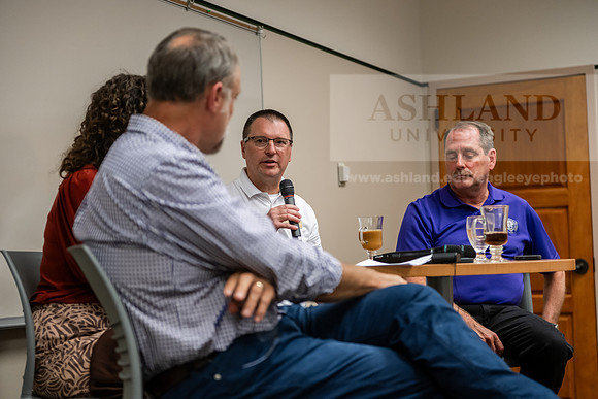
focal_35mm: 70
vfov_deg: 19.5
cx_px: 299
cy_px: 200
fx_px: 1163
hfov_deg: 28.8
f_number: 2.8
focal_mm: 70
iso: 1600
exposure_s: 1/160
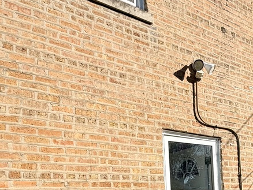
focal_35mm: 46
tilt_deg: +2.9
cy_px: 194
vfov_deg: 29.3
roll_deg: +3.2
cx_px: 203
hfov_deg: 39.6
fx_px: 336
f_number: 2.2
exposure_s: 1/928
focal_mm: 2.22
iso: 20
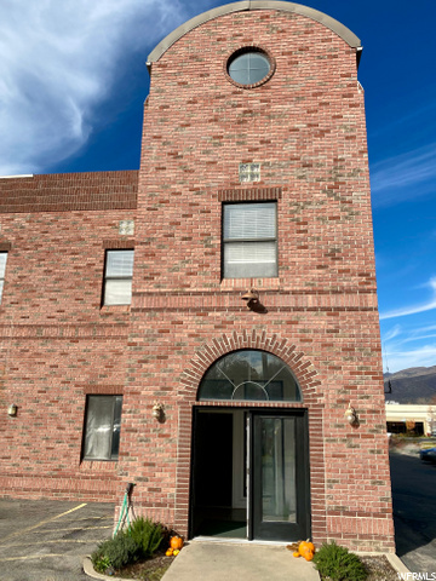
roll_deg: -0.4
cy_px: 290
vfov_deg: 67.3
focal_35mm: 26
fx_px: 437
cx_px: 218
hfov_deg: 53.1
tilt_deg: +15.8
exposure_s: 1/2463
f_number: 1.8
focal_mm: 4.25
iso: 32
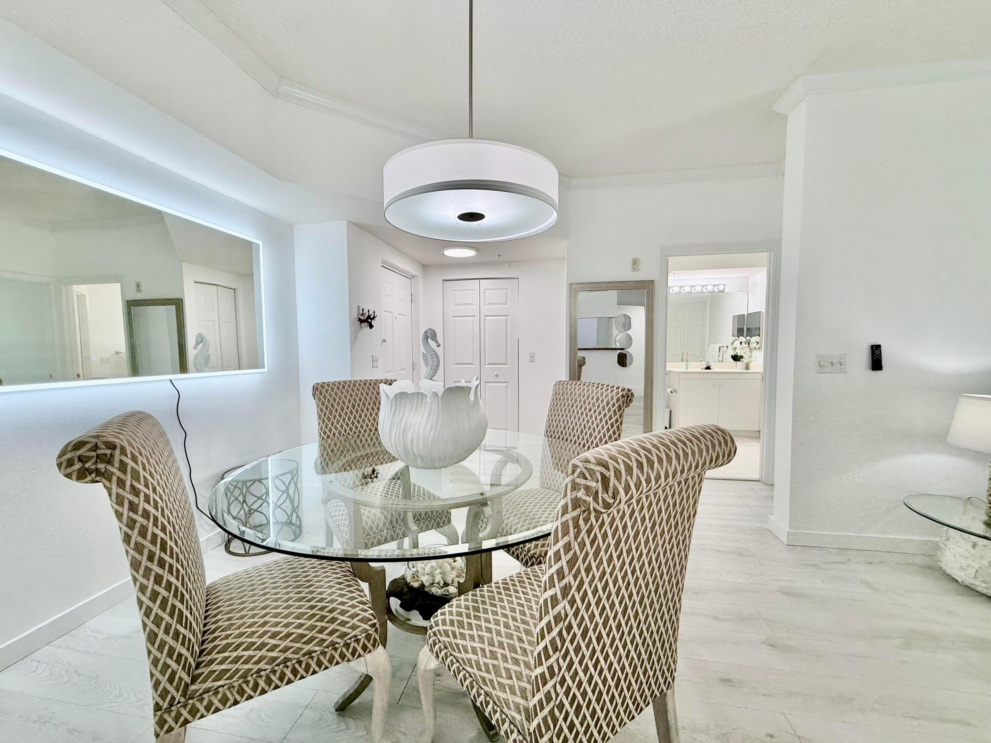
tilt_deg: -2.4
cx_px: 496
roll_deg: +0.2
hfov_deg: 102.1
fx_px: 401
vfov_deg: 85.7
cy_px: 372
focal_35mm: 14
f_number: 2.2
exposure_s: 1/120
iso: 80
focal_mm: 2.22
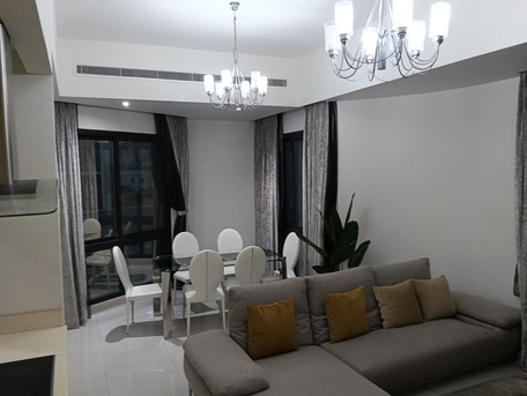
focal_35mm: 27
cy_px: 198
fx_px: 411
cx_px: 264
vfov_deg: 51.4
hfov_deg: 65.3
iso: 320
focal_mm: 3.98
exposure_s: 1/33.3
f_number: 1.8
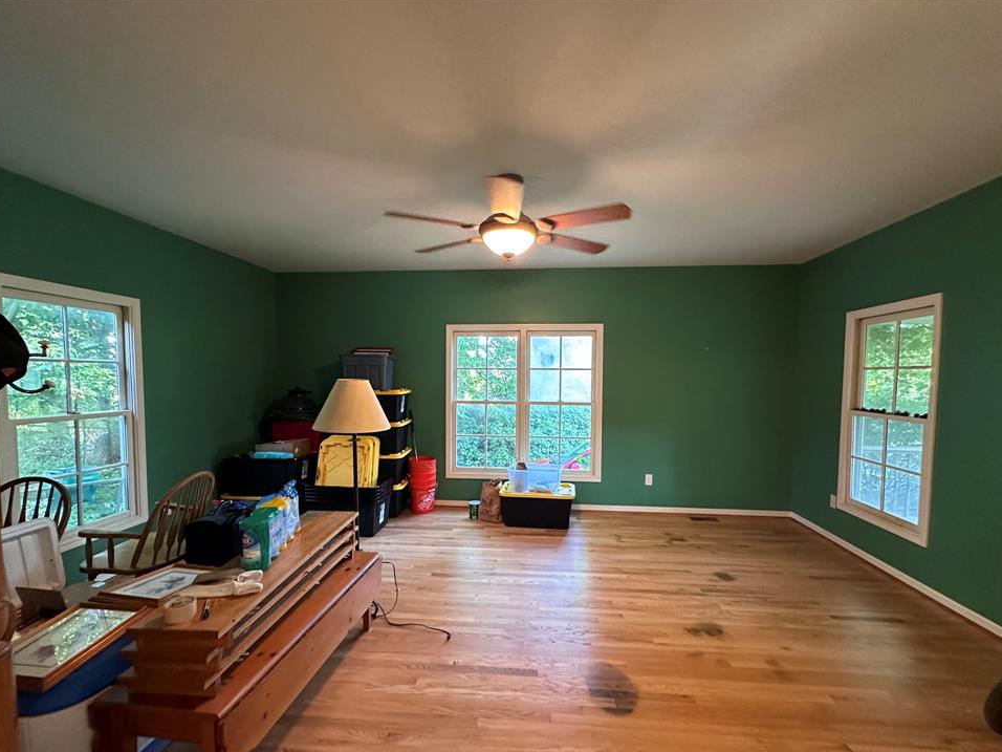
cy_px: 400
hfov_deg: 98.2
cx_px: 507
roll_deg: -0.2
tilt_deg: -1.5
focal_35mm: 15
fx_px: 434
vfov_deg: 81.7
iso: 500
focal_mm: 2.22
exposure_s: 1/60
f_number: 2.2
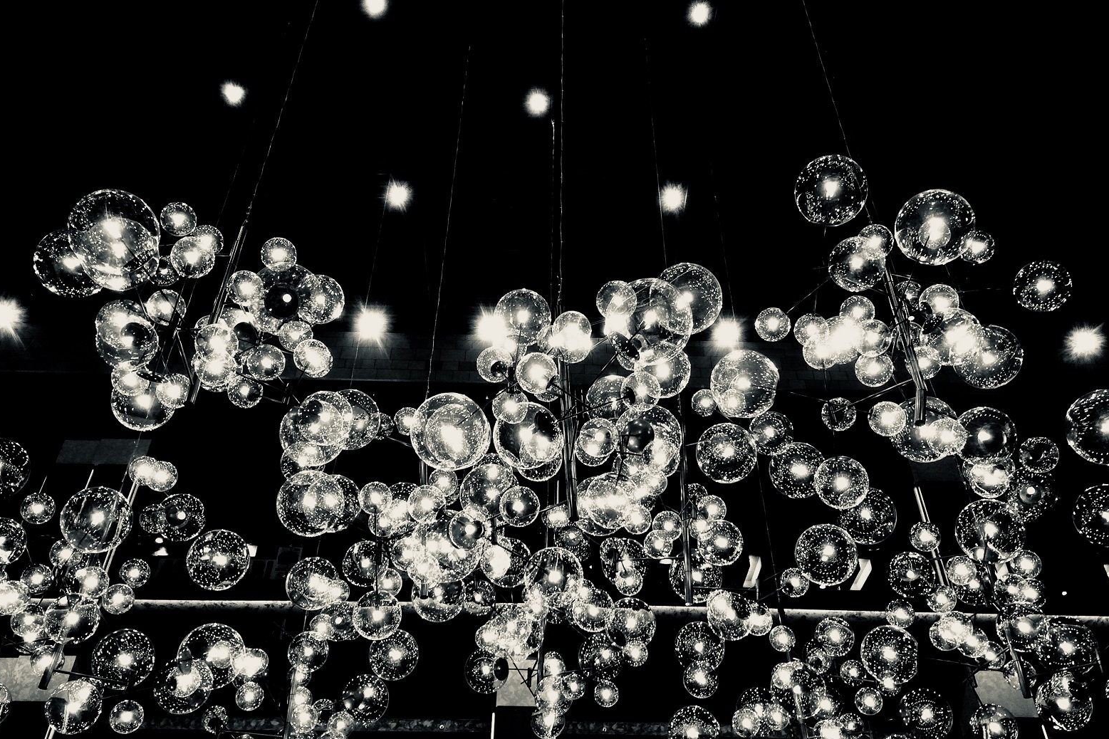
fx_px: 955
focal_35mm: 31
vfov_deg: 42.3
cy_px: 392
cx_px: 554
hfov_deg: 60.3
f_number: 2.2
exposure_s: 1/50
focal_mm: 4.15
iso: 40
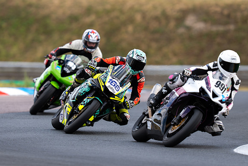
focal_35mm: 512
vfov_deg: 2.7
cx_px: 89
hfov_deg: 4.0
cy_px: 67
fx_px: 3531
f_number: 4
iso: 80
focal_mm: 400
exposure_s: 1/400
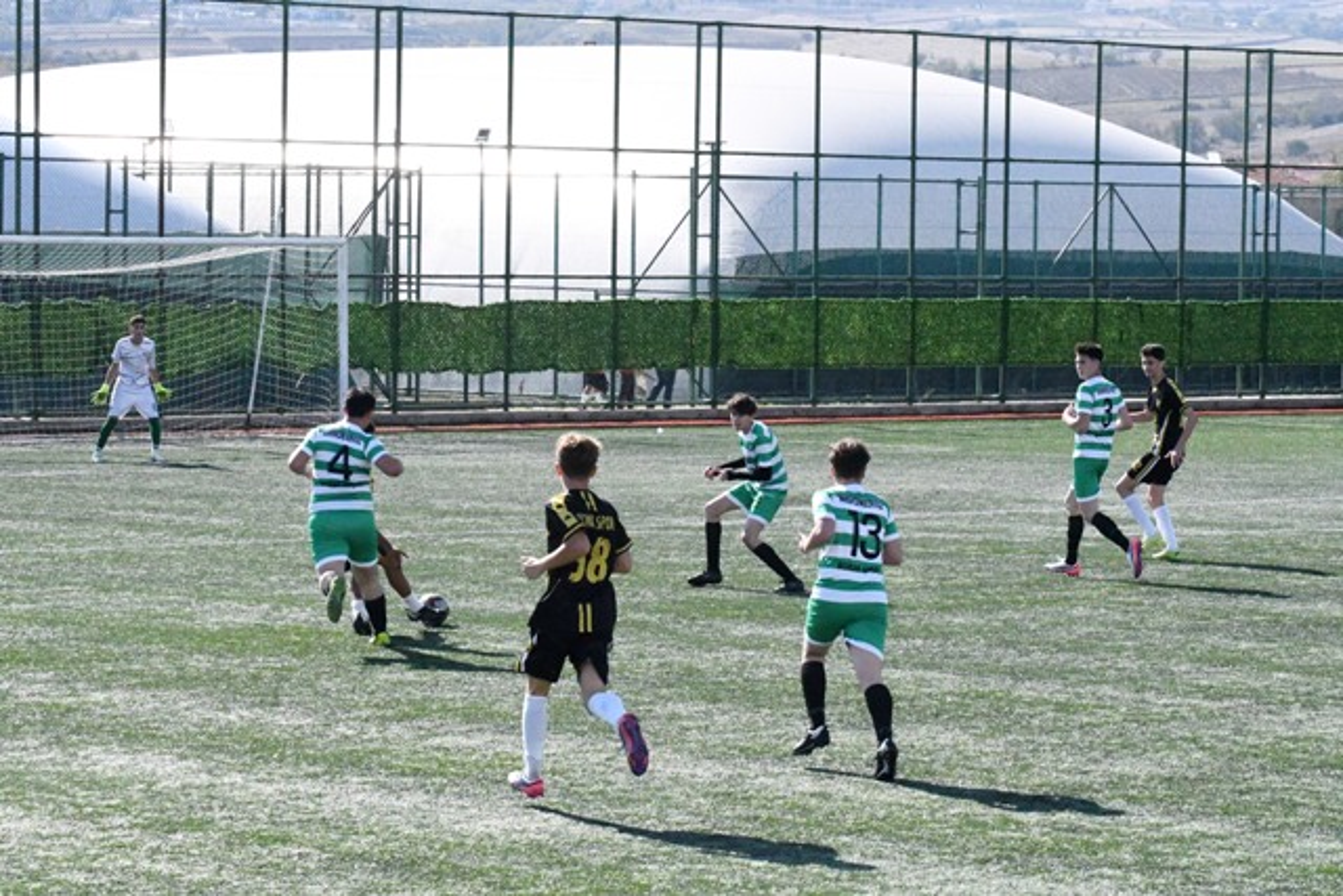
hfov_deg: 14.9
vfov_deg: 9.9
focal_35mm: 138
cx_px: 672
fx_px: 5149
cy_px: 448
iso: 12800
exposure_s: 1/5000
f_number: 18
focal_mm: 92
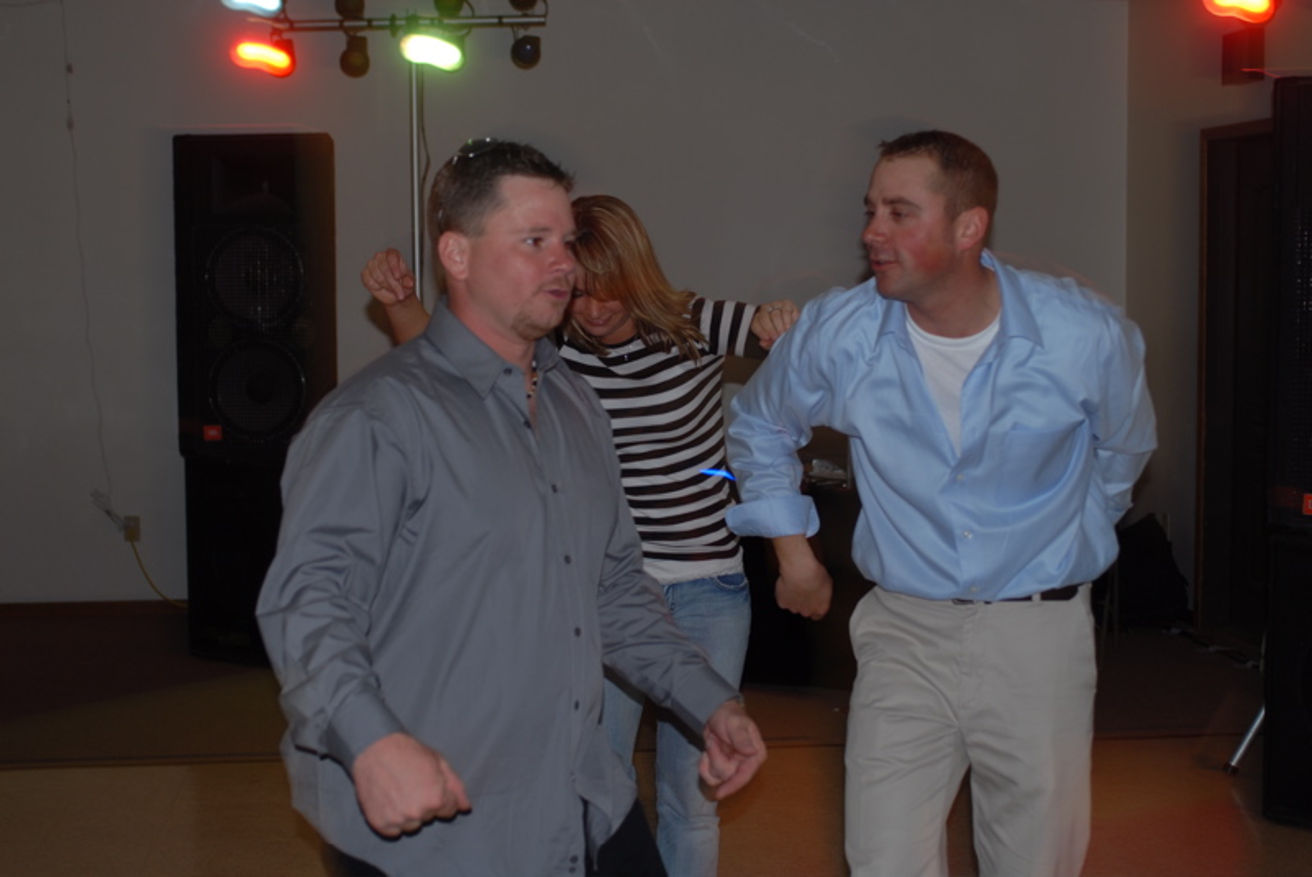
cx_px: 656
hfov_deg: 33.4
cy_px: 438
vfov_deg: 22.7
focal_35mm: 60
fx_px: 2189
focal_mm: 40
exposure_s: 1/8
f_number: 2.8
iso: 100
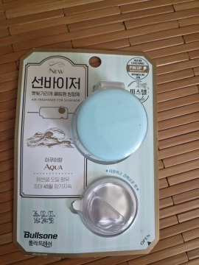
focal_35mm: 23
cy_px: 132
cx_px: 100
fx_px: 176
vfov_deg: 73.9
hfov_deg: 58.9
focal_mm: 5.4
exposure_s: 1/120
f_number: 1.8
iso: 640
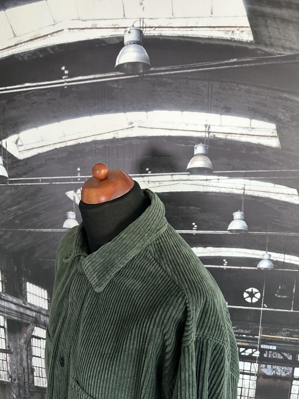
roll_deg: +0.3
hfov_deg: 53.1
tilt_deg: -13.8
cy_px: 200
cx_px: 150
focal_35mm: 26
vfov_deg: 67.3
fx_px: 299
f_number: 1.5
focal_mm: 5.7
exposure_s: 1/60
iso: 160
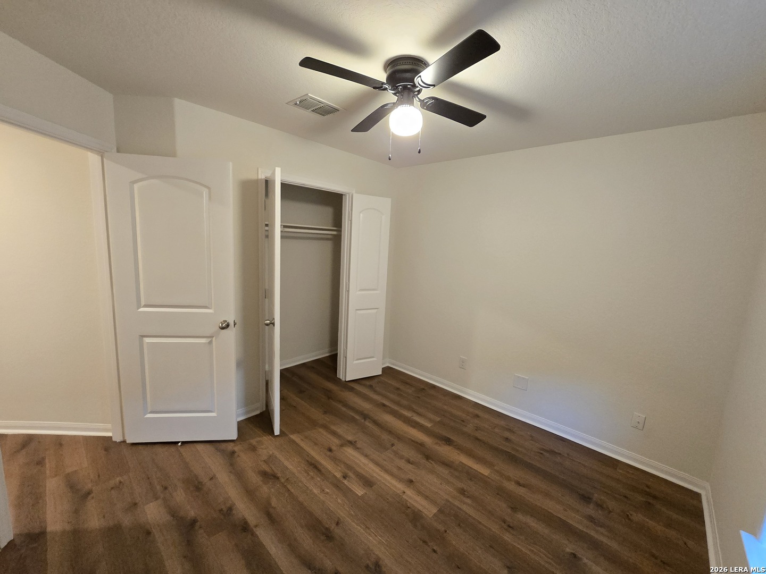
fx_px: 288
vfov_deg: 89.9
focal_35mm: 13
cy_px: 287
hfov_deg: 106.2
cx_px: 383
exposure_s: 1/60
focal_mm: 2.2
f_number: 2.2
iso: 1000
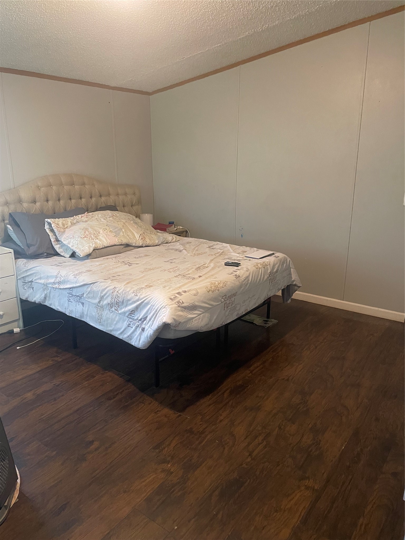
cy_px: 270
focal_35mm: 26
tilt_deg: -14.3
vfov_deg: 67.3
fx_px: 406
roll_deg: +1.1
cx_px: 202
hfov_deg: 53.1
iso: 500
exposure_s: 1/40
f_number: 1.6
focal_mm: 4.2
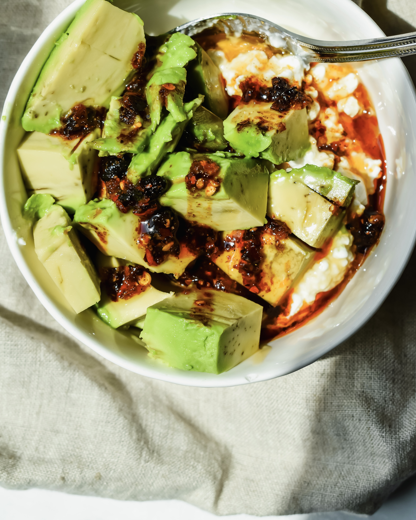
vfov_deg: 25.3
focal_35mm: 75
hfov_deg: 20.4
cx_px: 220
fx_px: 1154
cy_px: 175
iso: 200
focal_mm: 40
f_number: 7.1
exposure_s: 1/400
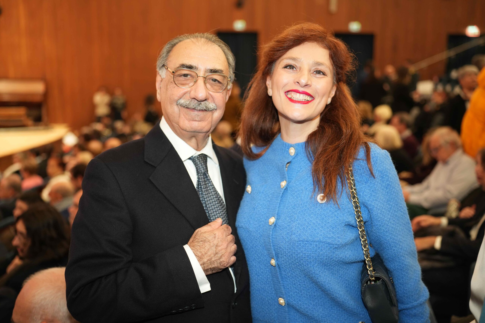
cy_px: 162
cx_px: 242
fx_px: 472
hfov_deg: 54.4
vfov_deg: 37.9
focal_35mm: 35
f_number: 2
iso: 1250
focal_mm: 35
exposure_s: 1/60
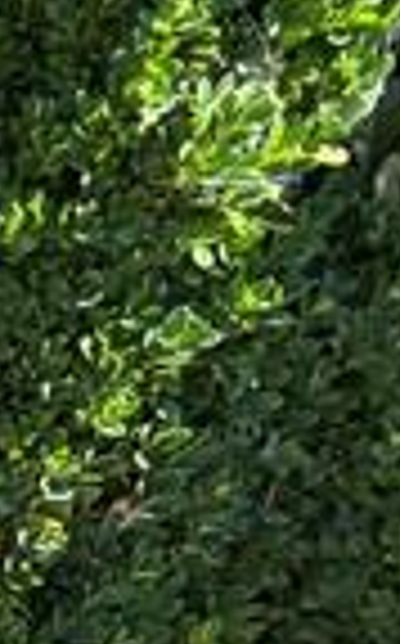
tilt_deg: -38.5
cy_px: 703
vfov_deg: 10.5
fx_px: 3464
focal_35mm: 198
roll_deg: -0.3
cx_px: -1802
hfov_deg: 5.0
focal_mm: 5.96
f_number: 1.6
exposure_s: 1/1068
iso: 50
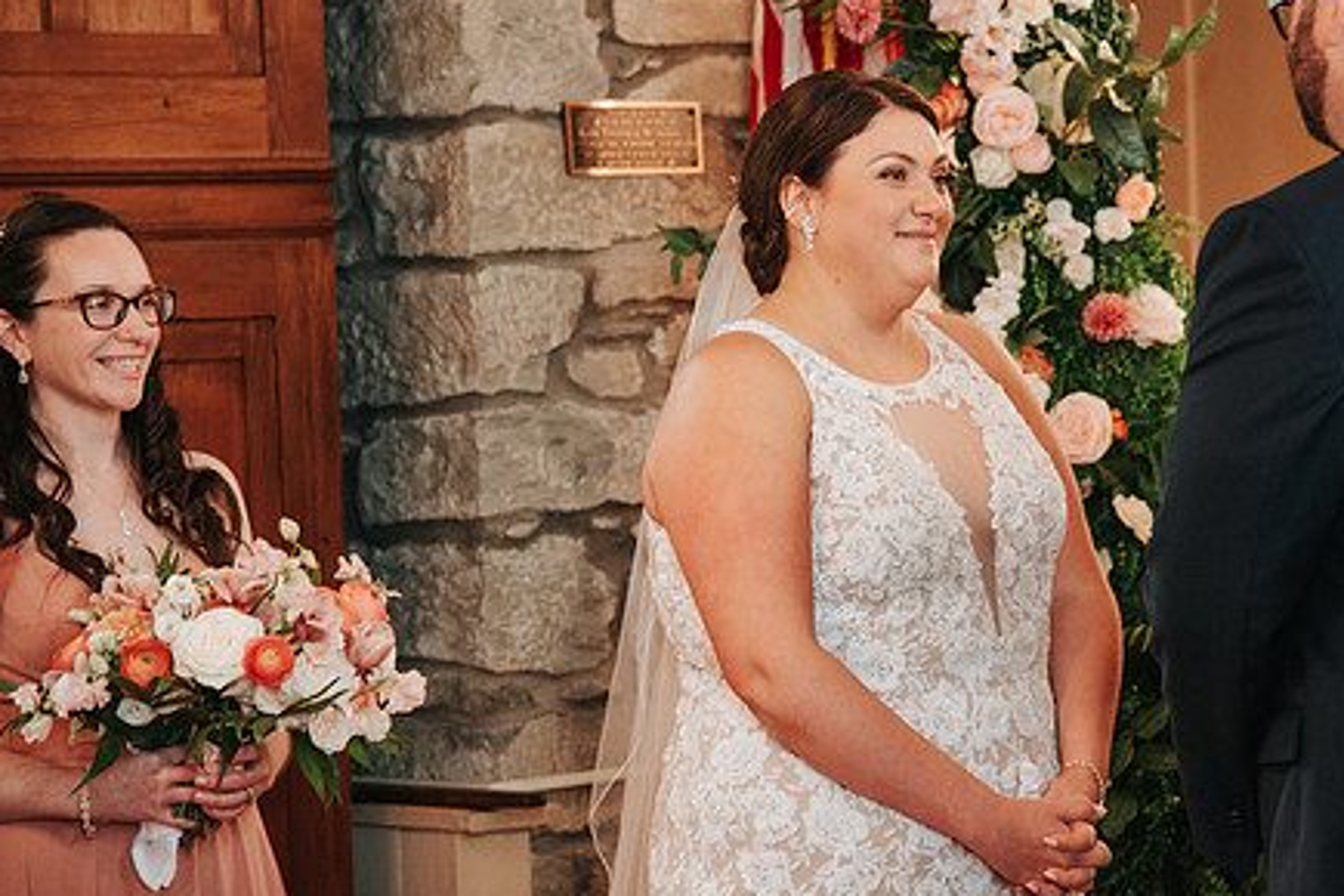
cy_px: 317
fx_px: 5226
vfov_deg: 9.8
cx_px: 868
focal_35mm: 140
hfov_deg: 14.6
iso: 3200
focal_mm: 105
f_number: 4
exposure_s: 1/60
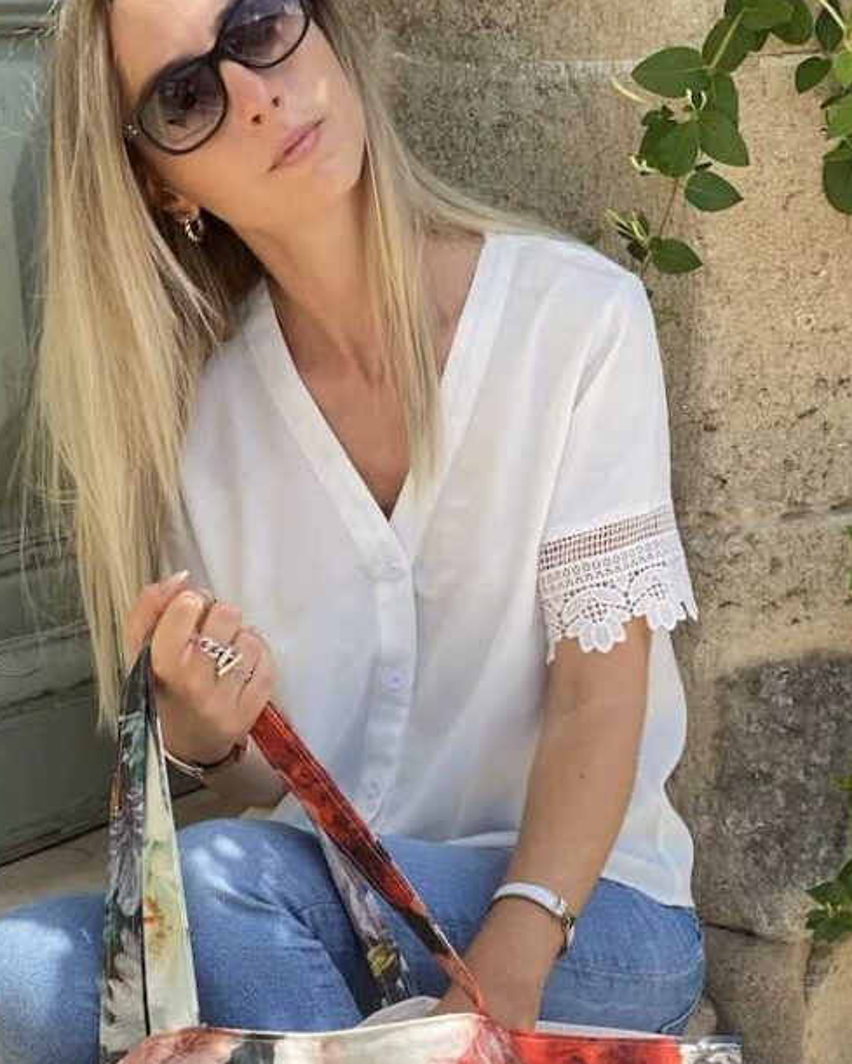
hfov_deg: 18.1
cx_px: 409
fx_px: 2679
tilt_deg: -16.8
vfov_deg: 22.3
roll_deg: +2.9
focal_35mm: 85
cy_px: 792
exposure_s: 1/623
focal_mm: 6
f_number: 2
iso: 20
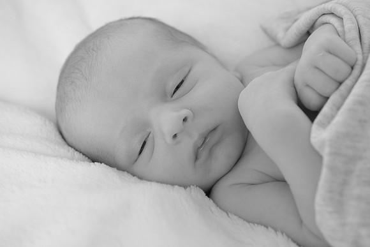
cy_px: 124
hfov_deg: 35.6
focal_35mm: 56
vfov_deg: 24.2
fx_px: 576
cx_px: 185
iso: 800
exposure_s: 1/140
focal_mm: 37.6
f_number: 4
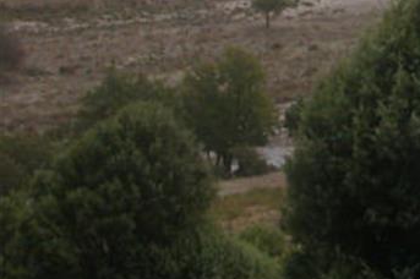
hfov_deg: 16.3
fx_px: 1340
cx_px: 626
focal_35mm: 115
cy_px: -158
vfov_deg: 11.3
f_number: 4.5
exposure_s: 1/391
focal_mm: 5.6
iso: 100
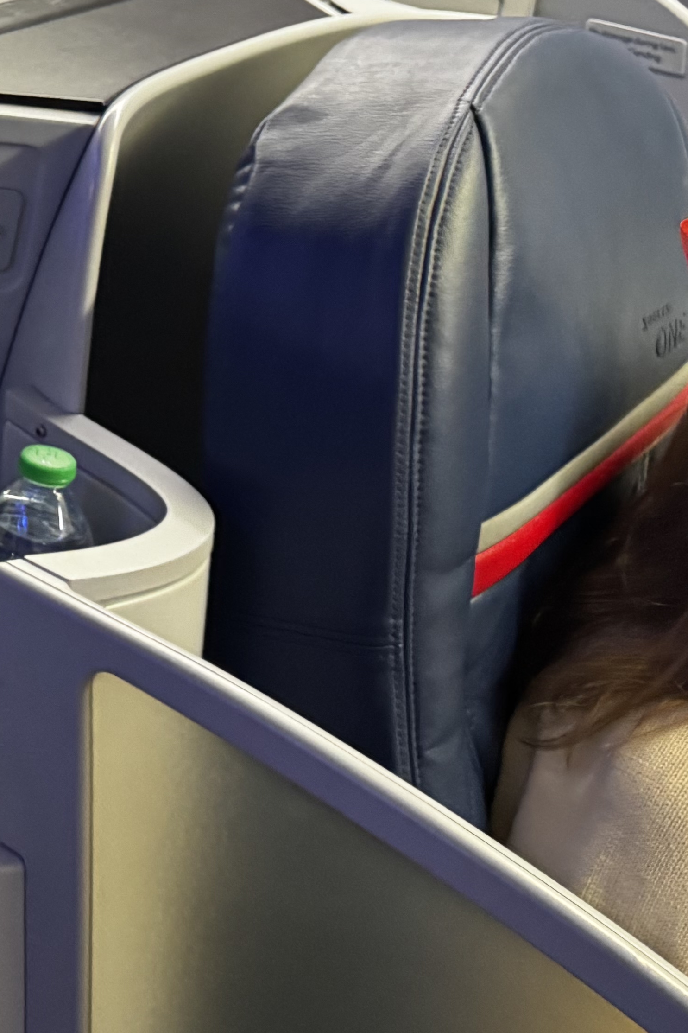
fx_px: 1835
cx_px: -438
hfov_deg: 18.1
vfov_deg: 30.9
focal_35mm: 64
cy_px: 262
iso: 500
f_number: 1.78
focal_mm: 6.76
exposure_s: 1/60
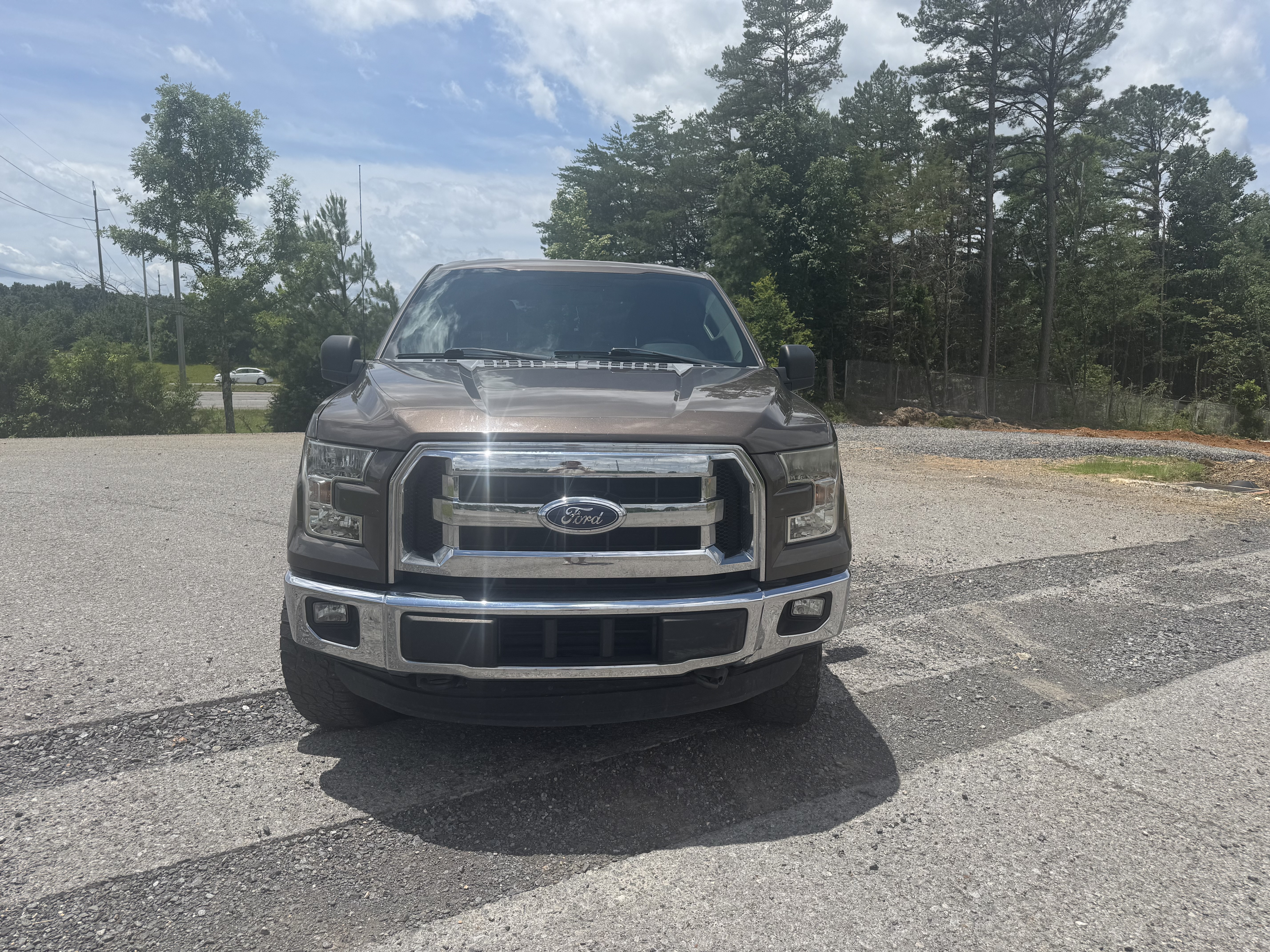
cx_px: 635
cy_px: 476
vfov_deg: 56.8
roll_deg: +0.0
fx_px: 881
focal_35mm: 24
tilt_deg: -8.2
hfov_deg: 71.6
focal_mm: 6.76
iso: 80
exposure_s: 1/6410
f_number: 1.78
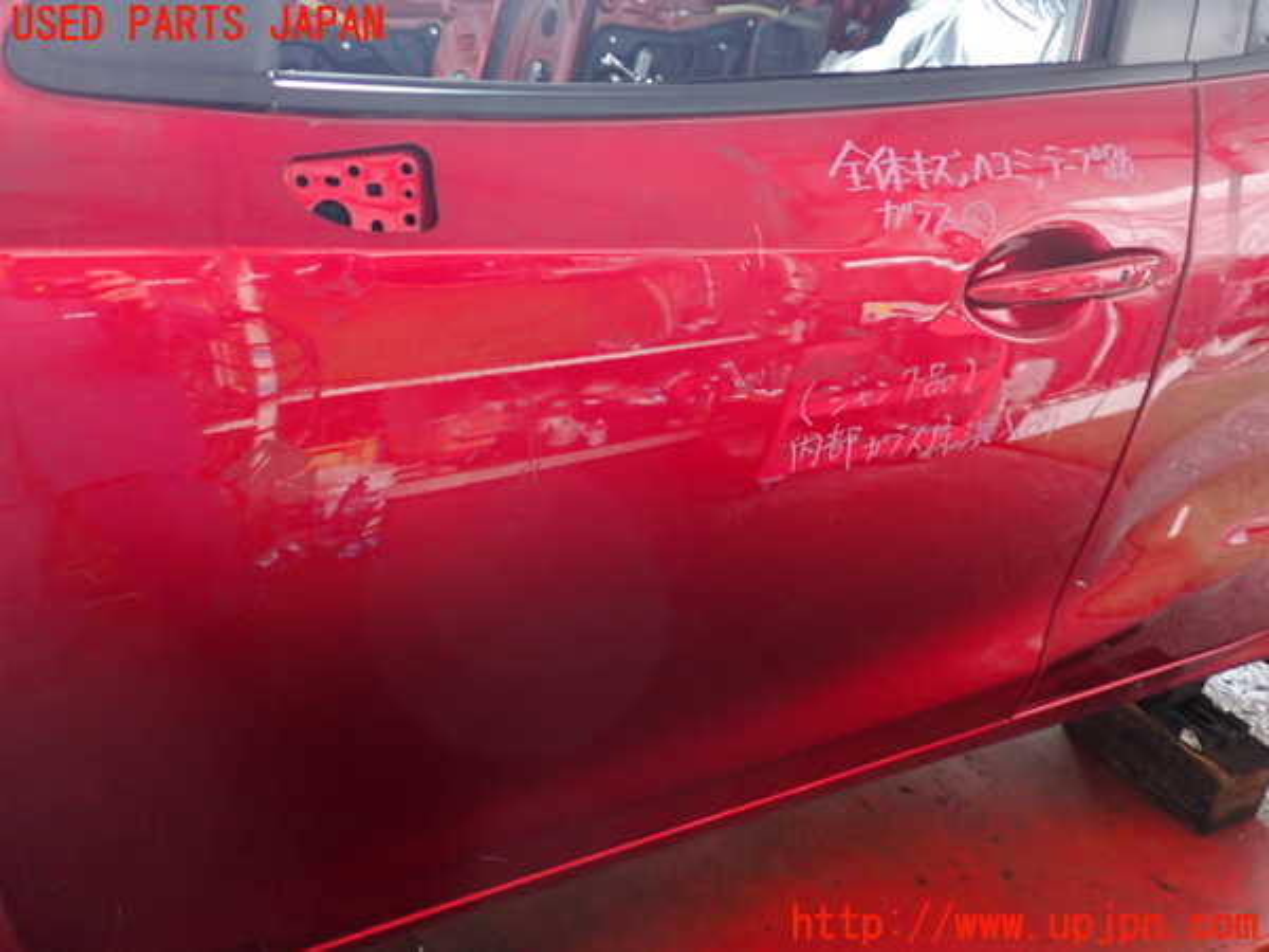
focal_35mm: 30
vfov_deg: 46.8
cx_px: 634
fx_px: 1100
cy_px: 476
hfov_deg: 60.0
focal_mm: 5.4
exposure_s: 1/30
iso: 500
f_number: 2.3
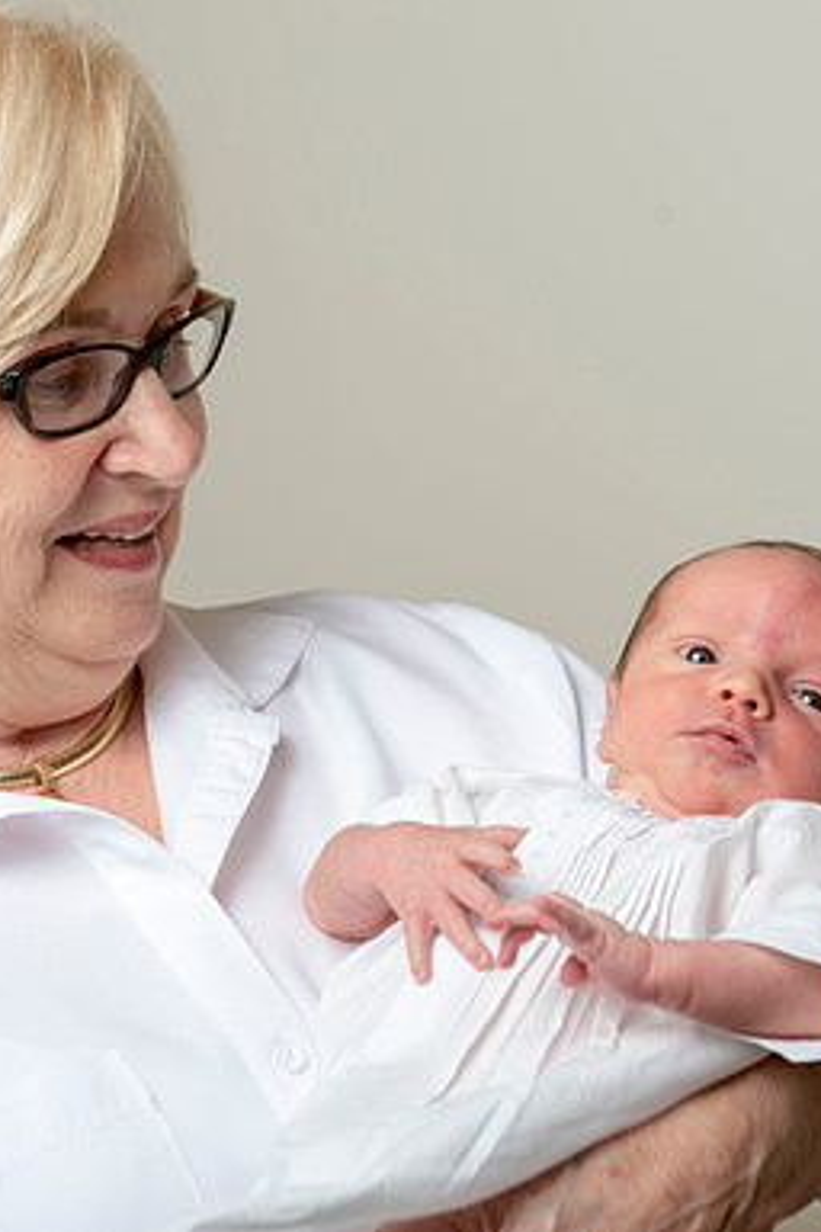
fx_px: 5165
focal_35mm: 151
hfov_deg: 9.1
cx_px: 96
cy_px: 616
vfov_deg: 13.6
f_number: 6.3
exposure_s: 1/160
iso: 125
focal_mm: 100
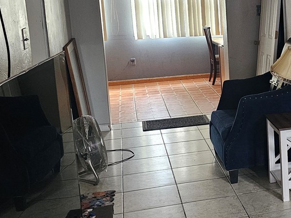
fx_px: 521
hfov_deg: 29.0
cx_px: 296
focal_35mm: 62
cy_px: 74
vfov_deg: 23.5
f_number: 1.7
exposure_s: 1/30
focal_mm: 6.3
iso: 640
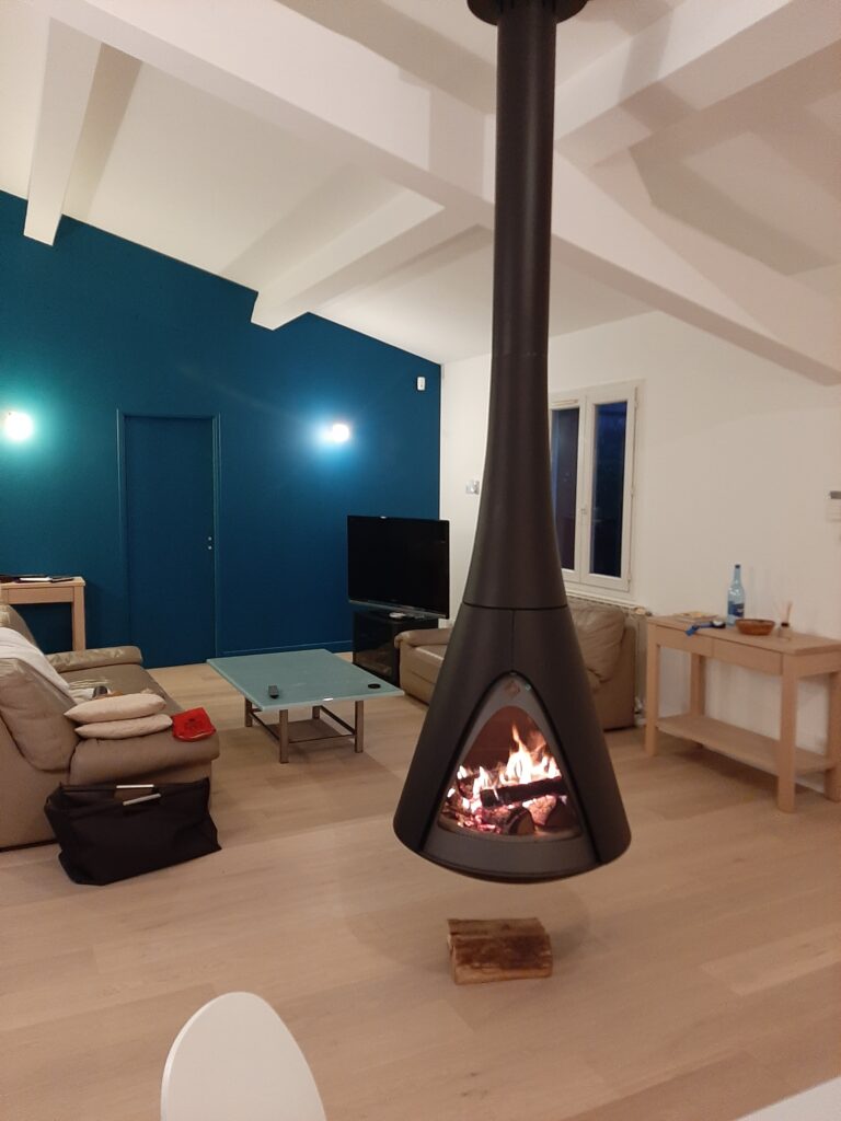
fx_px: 842
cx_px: 420
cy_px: 560
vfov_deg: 67.3
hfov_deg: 53.1
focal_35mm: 26
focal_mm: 3.93
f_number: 1.7
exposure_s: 1/25
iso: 250
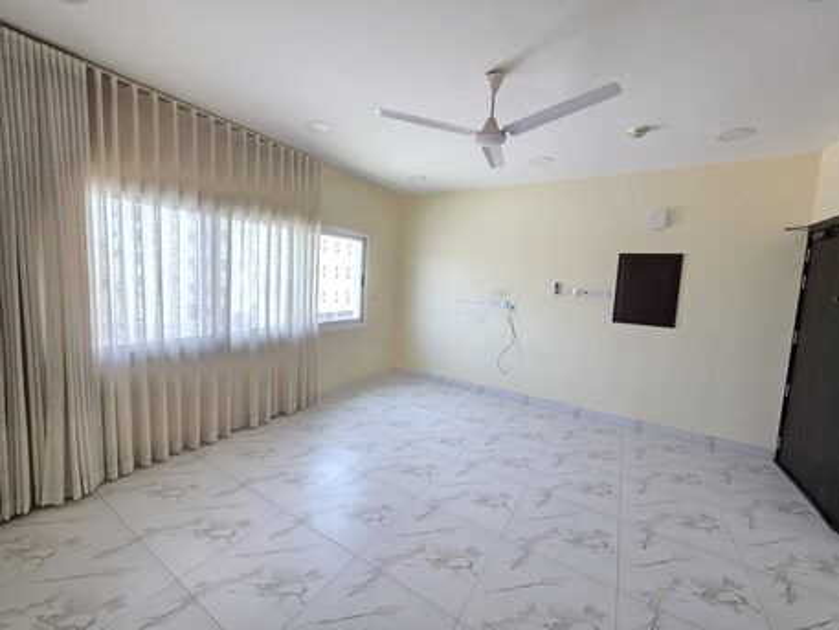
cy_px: 315
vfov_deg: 89.9
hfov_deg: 106.2
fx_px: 315
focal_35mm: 13
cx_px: 420
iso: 160
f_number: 1.9
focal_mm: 2.2
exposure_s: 1/100
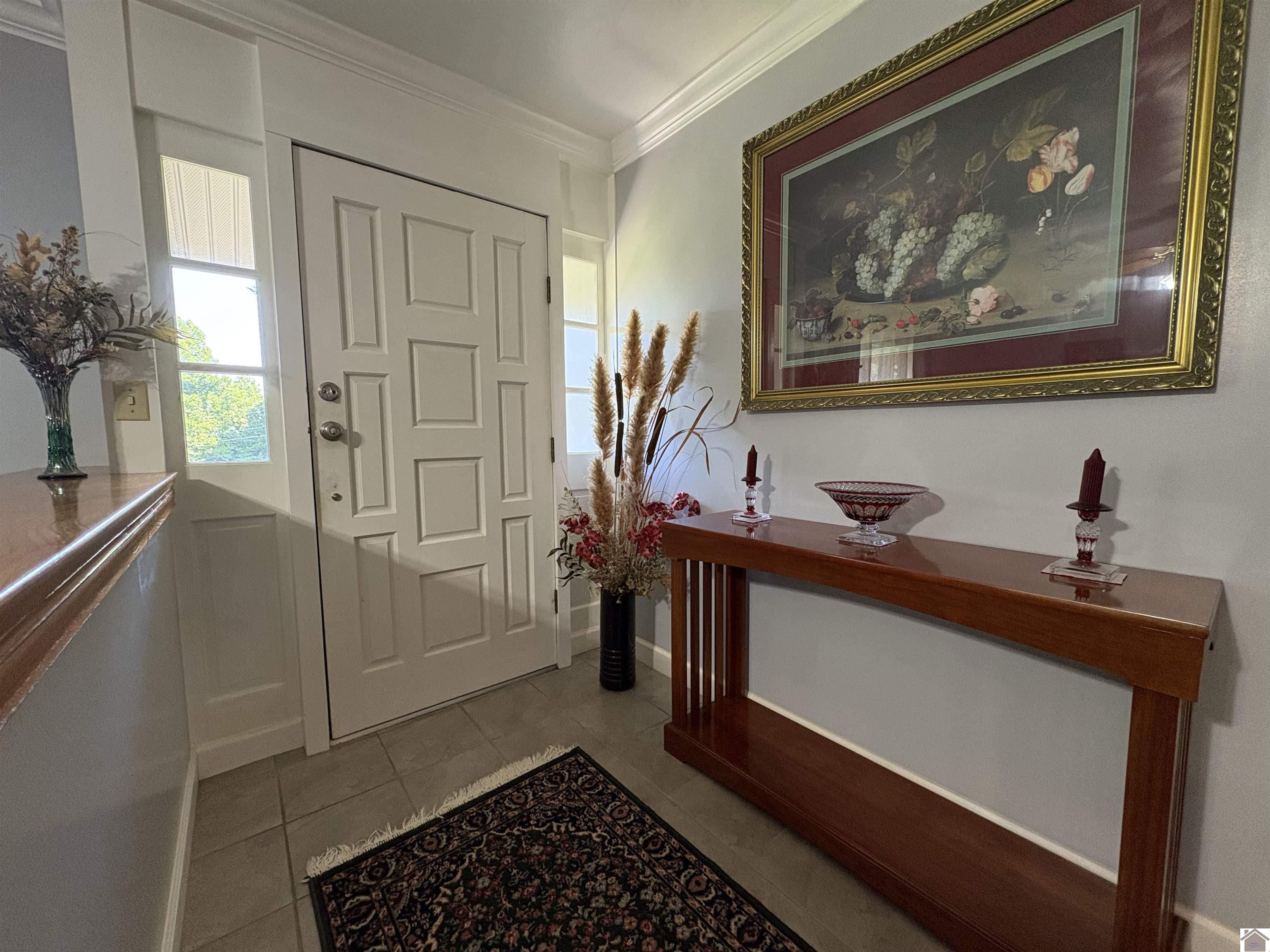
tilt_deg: -4.3
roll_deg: +0.2
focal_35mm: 14
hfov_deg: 102.1
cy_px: 476
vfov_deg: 85.7
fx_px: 514
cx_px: 635
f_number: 2.2
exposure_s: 1/60
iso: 250
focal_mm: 2.22
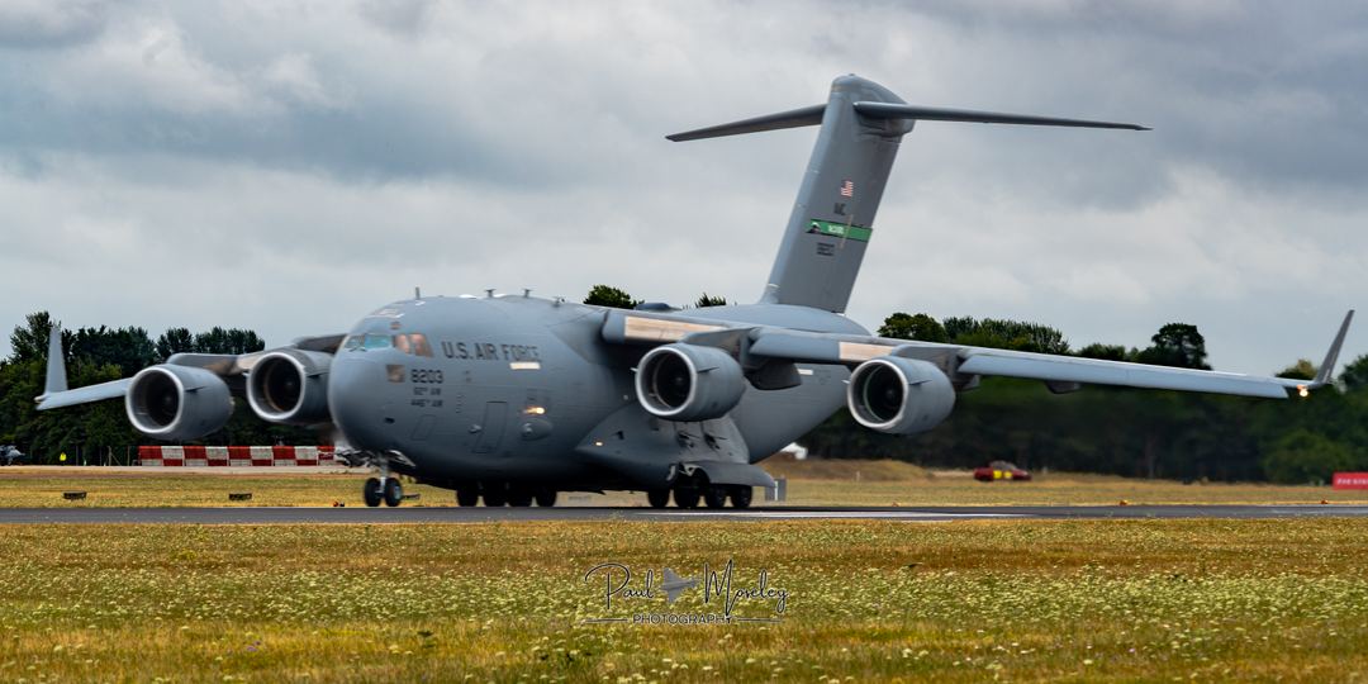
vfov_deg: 4.6
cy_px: 377
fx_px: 8448
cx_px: 653
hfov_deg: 9.3
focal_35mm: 239
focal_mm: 200
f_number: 10
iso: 100
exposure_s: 1/125
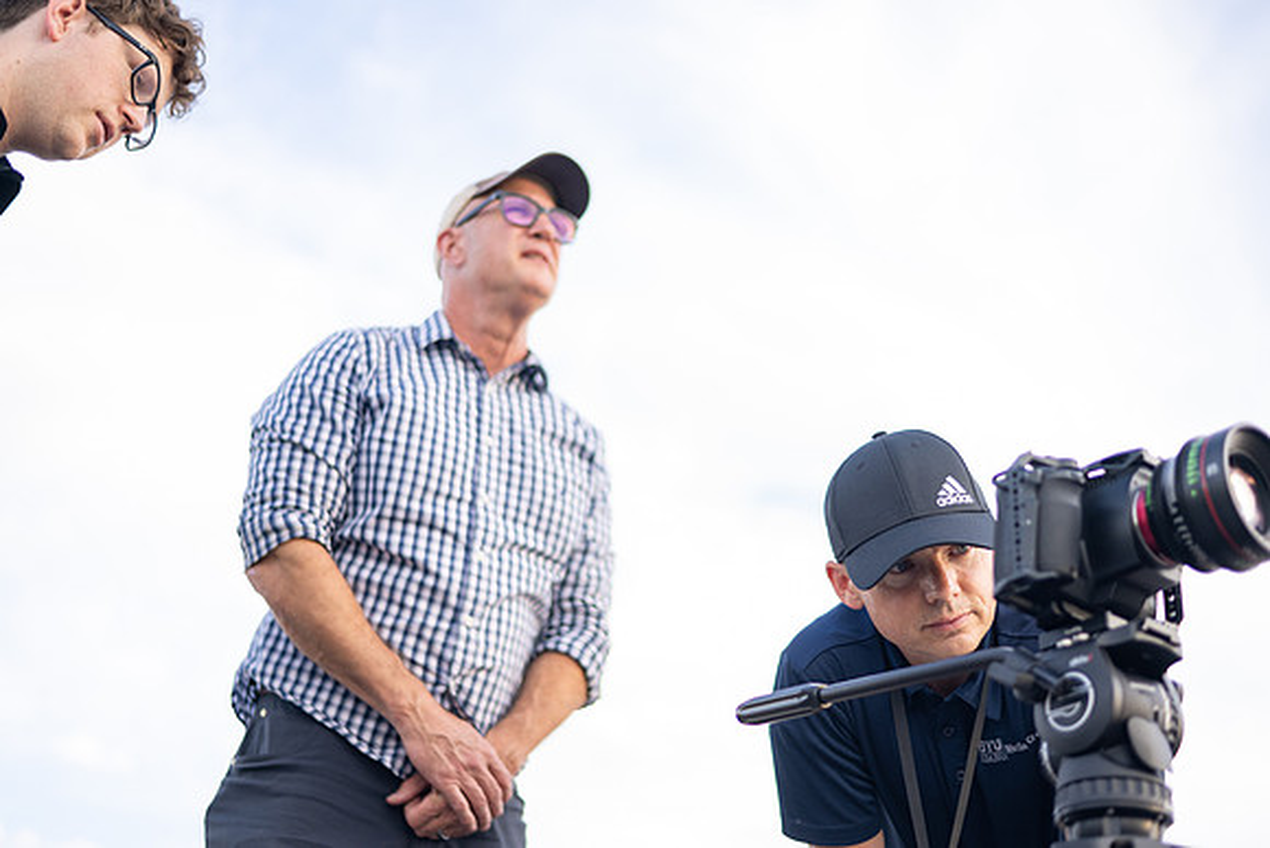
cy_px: 424
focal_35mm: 50
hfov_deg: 39.6
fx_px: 1764
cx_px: 635
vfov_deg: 27.0
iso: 200
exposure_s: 1/640
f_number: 1.8
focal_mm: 50
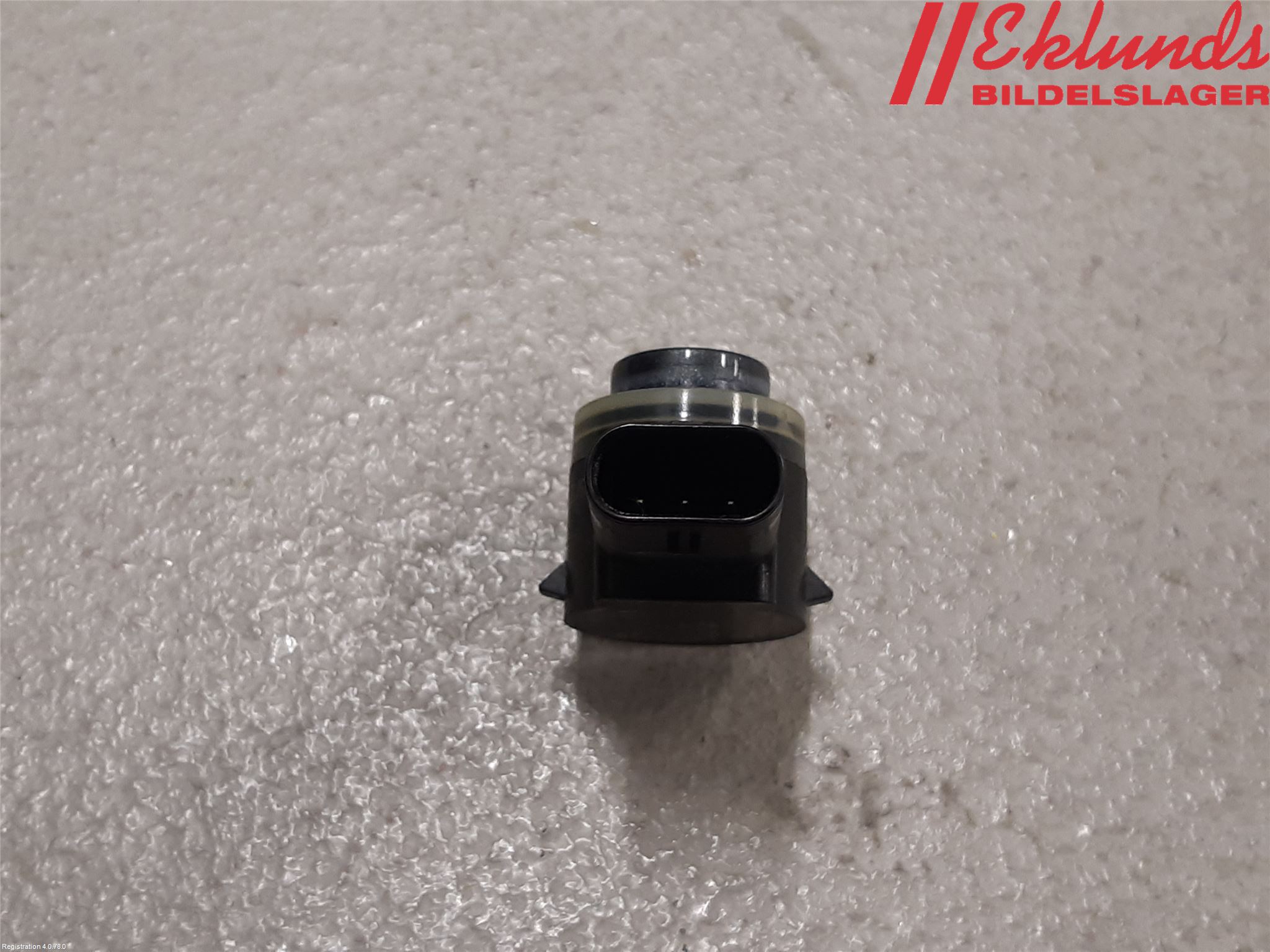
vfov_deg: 53.1
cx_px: 635
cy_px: 476
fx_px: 954
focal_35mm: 26
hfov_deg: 67.3
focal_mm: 3.93
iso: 100
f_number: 1.7
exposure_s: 1/50
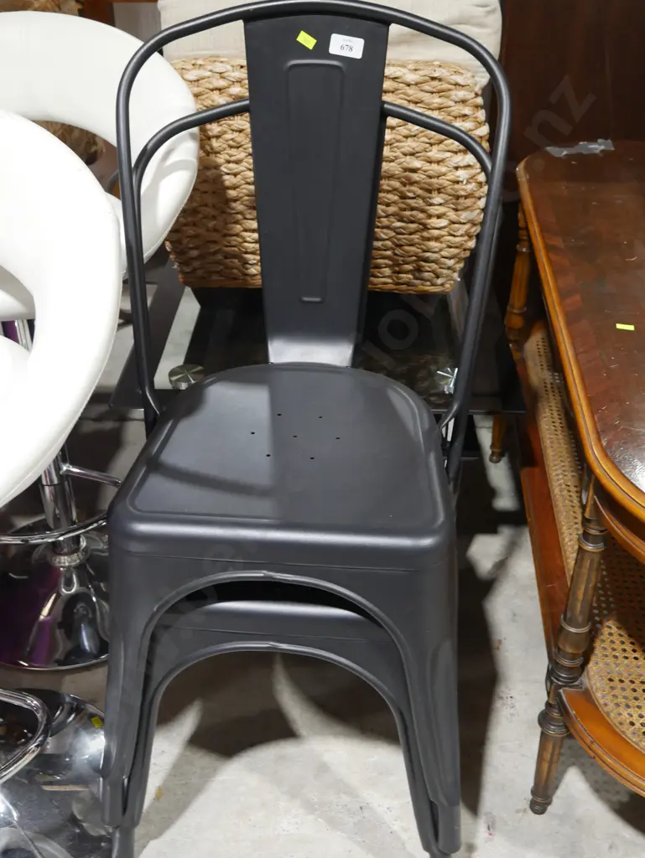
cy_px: 429
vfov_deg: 49.0
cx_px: 322
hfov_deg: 37.8
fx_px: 943
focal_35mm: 38
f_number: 4.5
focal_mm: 19
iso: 800
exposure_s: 1/60
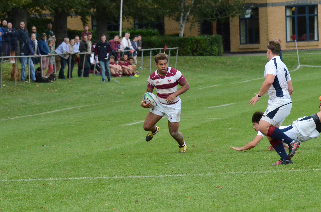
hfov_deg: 7.9
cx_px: 160
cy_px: 106
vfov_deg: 5.2
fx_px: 2336
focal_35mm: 262
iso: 5000
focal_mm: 175
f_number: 8
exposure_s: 1/2500
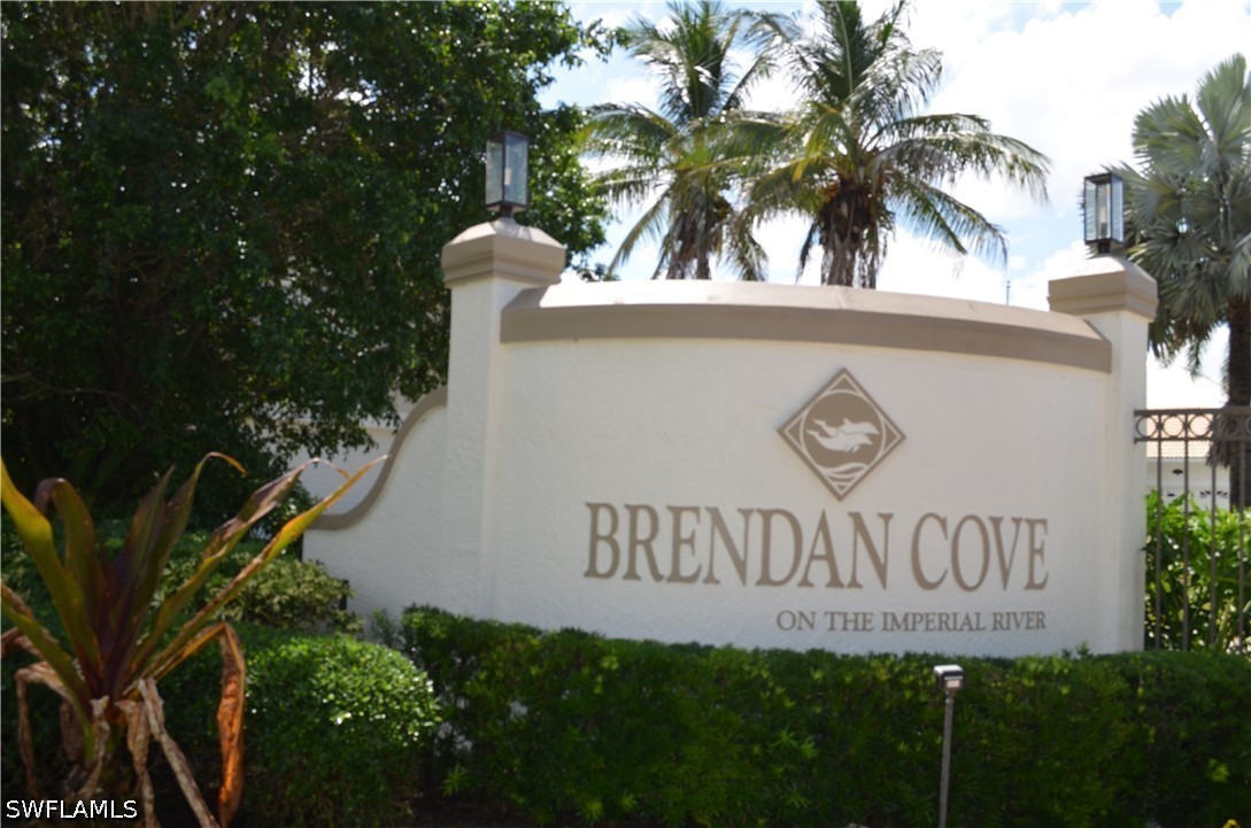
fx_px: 1144
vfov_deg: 39.8
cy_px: 414
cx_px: 626
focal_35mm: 33
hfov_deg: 57.3
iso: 100
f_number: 7.1
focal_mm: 22
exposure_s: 1/200
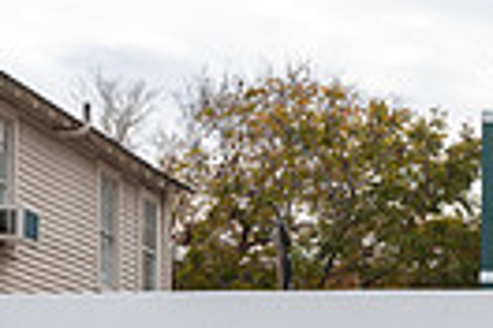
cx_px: 657
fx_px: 2109
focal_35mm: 154
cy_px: 557
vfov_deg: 8.6
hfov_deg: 12.9
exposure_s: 1/160
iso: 200
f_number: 11
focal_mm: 35
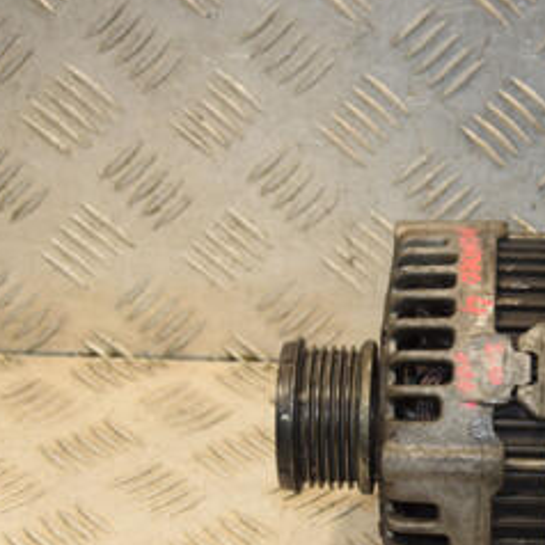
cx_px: 582
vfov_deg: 14.3
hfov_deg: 14.0
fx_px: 2173
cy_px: 366
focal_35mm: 122
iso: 800
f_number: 5.6
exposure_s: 1/200
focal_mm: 38
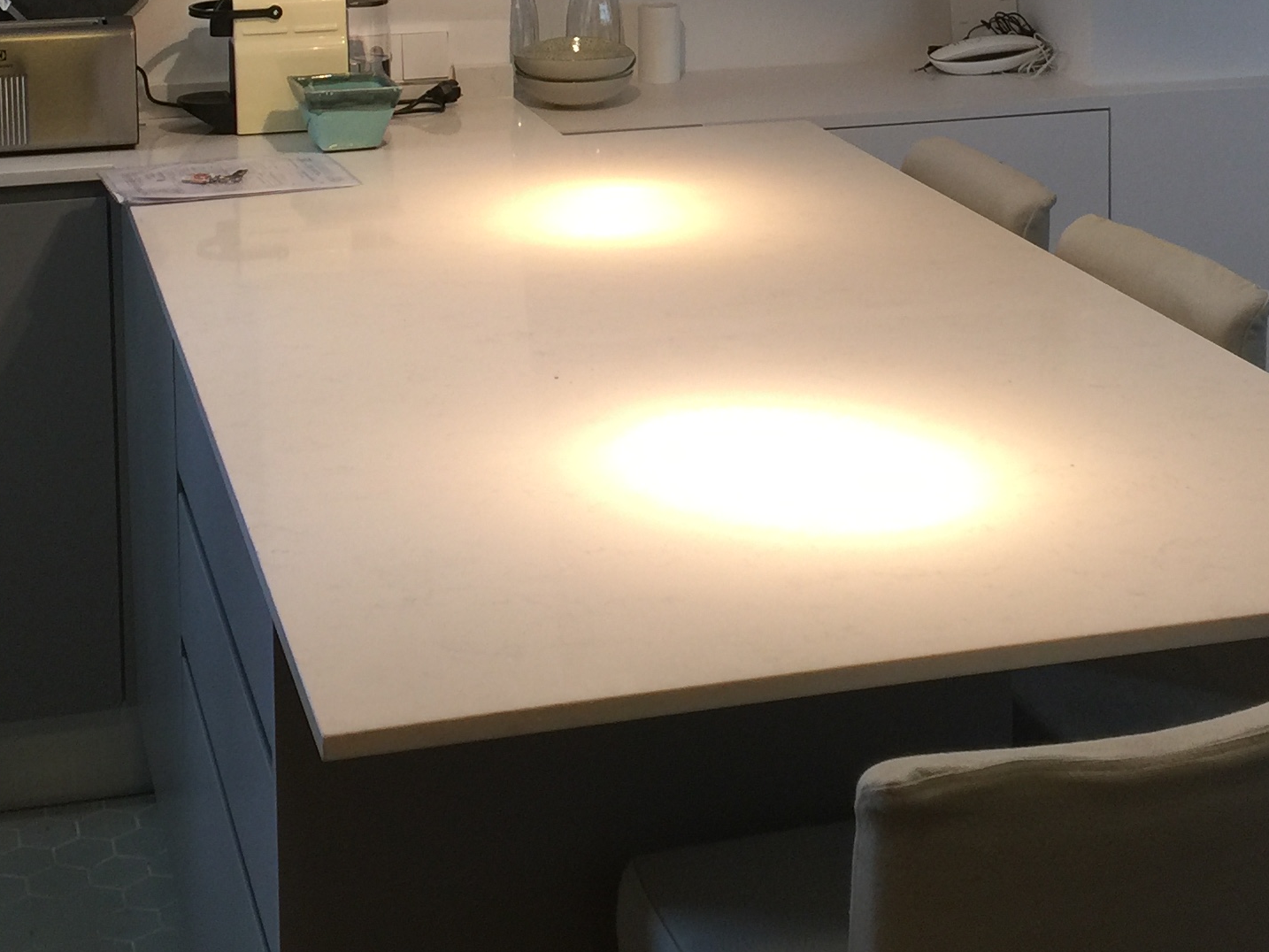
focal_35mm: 66
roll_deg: +0.7
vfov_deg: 21.2
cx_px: 596
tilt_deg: -6.4
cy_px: -76
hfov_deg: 29.4
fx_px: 2420
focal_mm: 4.15
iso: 40
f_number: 2.2
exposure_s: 1/17
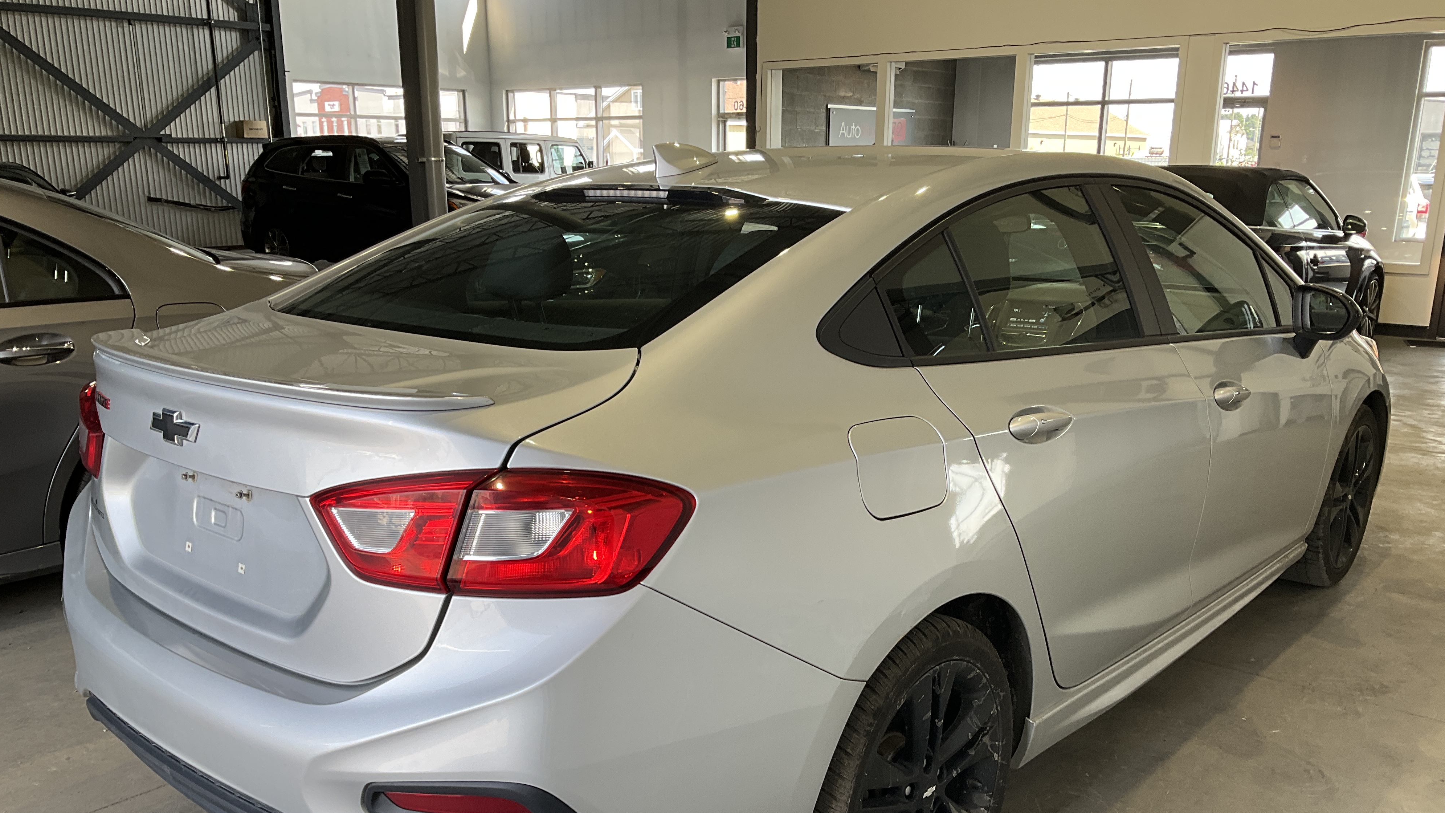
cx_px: 724
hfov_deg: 61.0
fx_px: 1226
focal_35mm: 32
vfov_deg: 36.3
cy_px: 542
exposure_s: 1/122
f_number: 1.8
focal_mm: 3
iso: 32
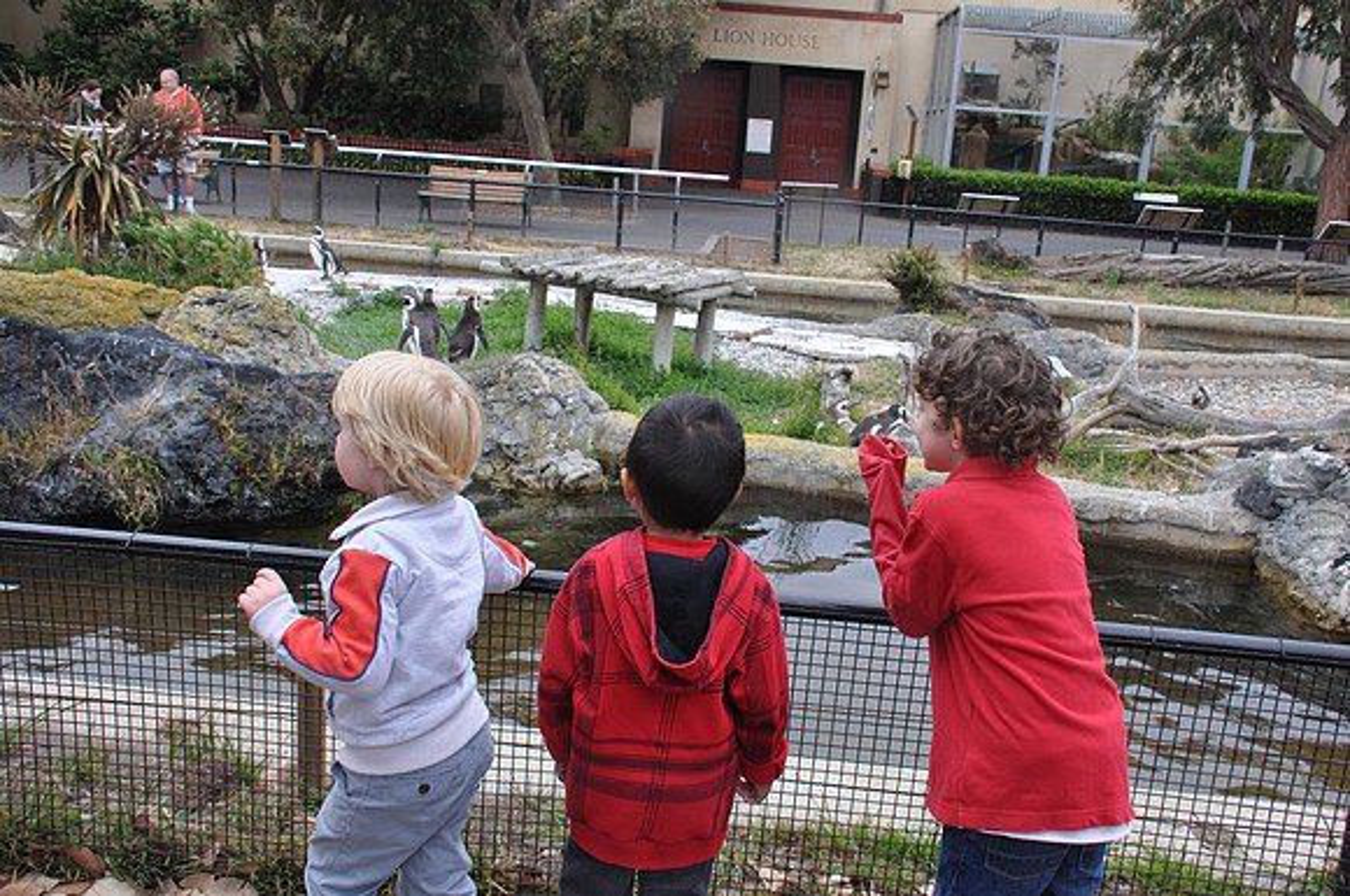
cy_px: 448
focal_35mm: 33
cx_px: 675
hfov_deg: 57.3
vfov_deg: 39.9
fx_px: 1236
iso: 320
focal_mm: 22
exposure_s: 1/320
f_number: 9
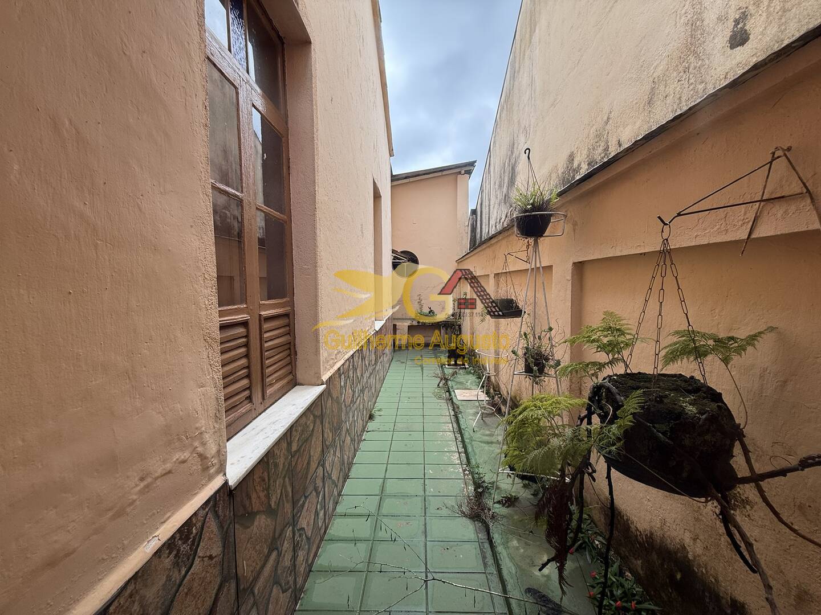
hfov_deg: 102.1
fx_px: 332
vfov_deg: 85.7
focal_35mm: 14
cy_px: 308
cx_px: 410
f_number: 2.2
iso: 50
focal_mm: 2.22
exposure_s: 1/363
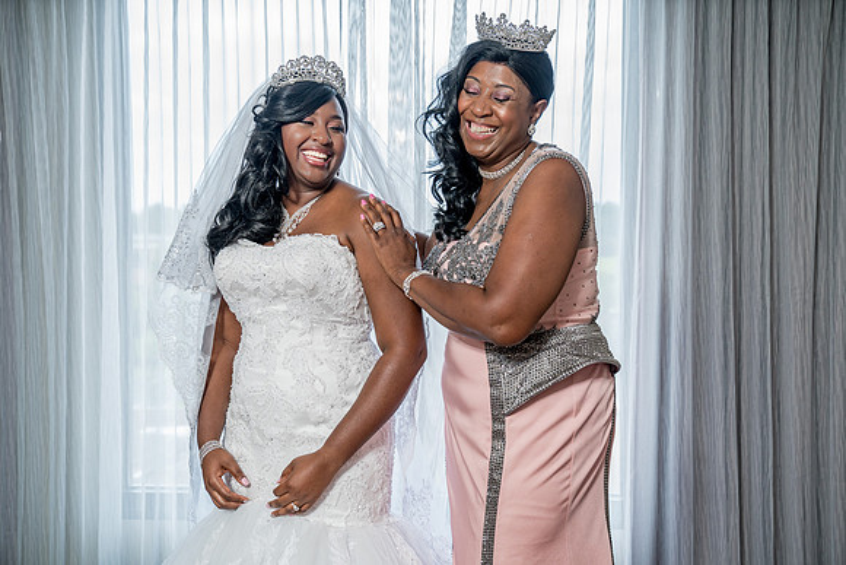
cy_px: 282
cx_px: 423
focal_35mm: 40
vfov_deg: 33.4
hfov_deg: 48.4
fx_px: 940
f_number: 4
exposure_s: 1/200
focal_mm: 40
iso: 640
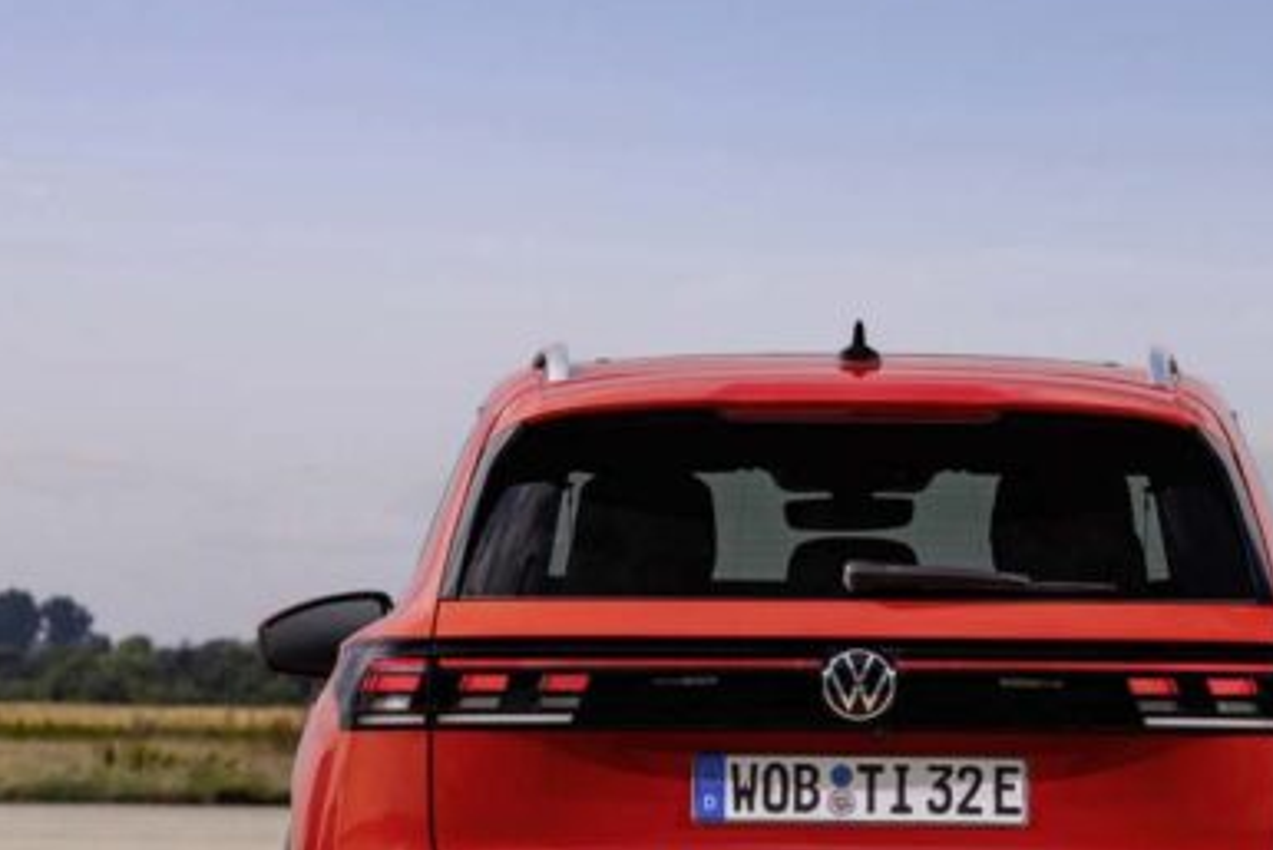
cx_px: 860
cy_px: 645
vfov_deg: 4.9
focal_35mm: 279
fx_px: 9869
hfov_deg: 7.4
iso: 320
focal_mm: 140
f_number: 11
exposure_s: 1/250
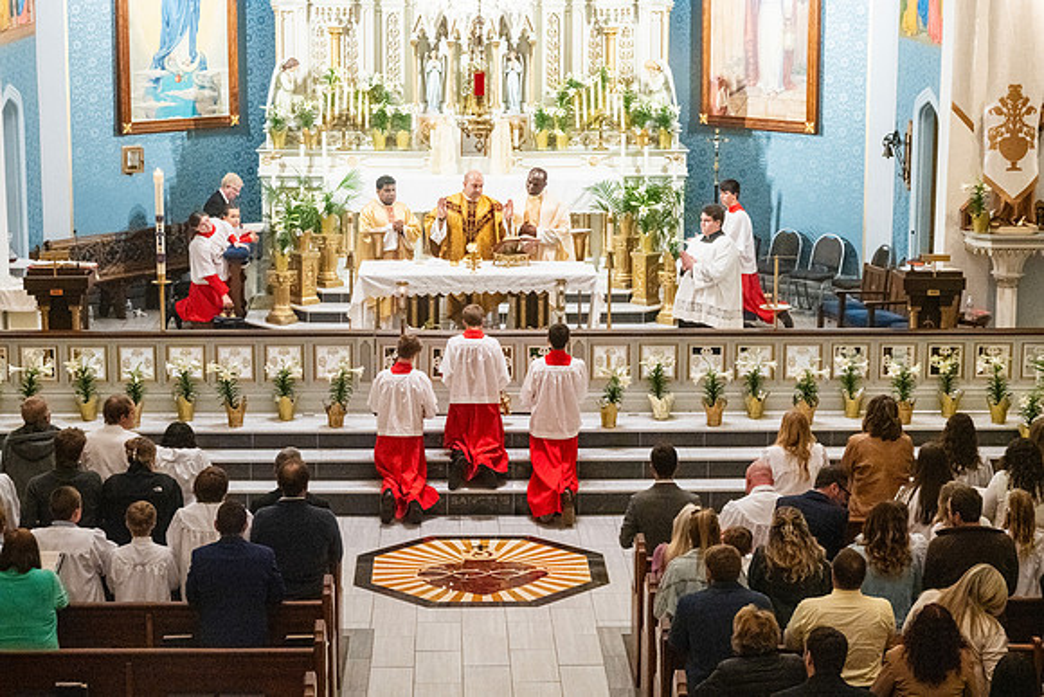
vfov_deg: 18.5
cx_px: 546
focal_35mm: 74
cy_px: 345
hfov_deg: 27.4
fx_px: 2142
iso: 5000
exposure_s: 1/60
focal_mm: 70
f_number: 10
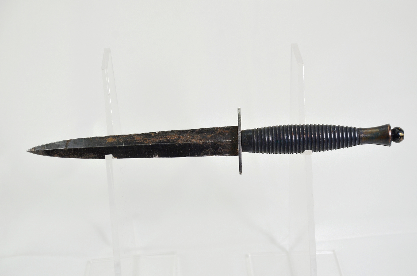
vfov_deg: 13.8
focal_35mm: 99
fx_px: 1144
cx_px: 208
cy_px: 138
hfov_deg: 20.7
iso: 400
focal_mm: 66
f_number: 5.3
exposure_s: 1/320
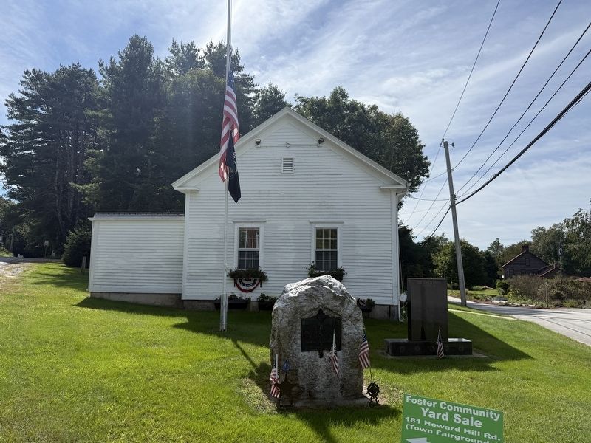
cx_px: 296
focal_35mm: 24
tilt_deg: +7.9
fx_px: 410
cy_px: 222
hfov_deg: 71.6
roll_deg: -0.7
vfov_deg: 56.8
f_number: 1.78
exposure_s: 1/6173
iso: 80
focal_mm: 6.76
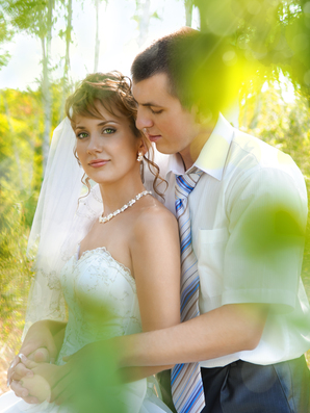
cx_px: 121
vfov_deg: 17.9
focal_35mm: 110
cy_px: 203
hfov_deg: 13.5
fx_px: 1309
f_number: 4
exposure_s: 1/80
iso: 100
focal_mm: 55
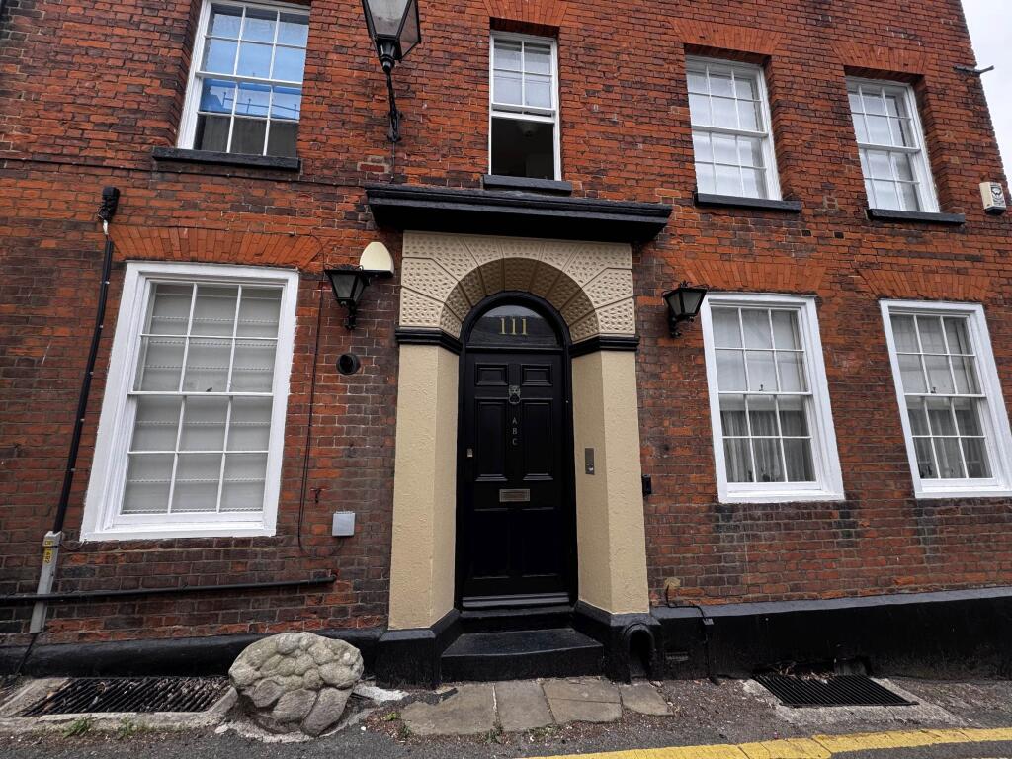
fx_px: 409
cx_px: 506
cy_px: 380
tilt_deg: +10.0
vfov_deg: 85.7
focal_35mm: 14
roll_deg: +0.4
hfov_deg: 102.1
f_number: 2.2
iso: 40
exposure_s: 1/322
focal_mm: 2.22
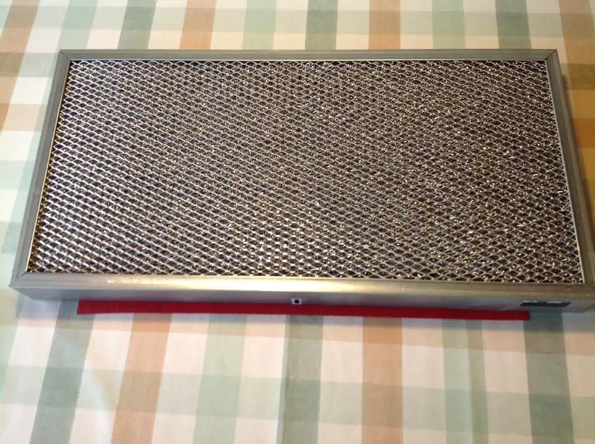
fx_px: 600
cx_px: 298
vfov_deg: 40.6
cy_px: 222
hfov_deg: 52.7
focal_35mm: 35
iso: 64
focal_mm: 4.28
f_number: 2.4
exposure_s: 1/20
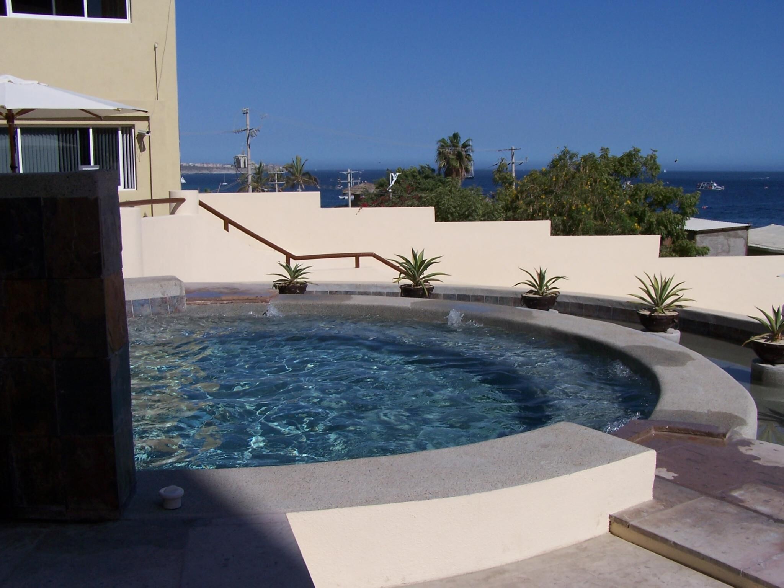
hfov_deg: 49.0
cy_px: 294
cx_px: 392
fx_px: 861
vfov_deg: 37.7
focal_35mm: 38
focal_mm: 6.3
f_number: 5.6
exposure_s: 1/1000
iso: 80
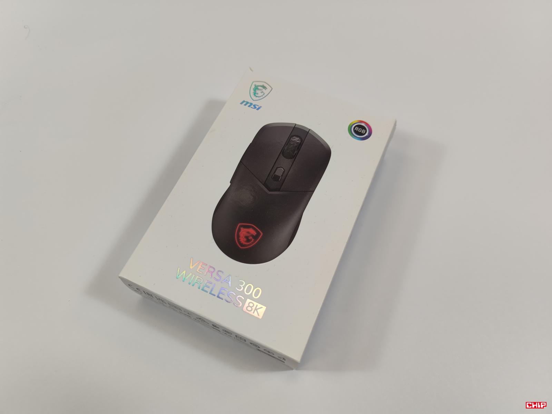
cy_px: 207
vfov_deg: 54.9
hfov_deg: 69.4
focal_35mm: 25
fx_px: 399
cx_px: 276
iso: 66
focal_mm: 6.78
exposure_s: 1/100
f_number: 1.85
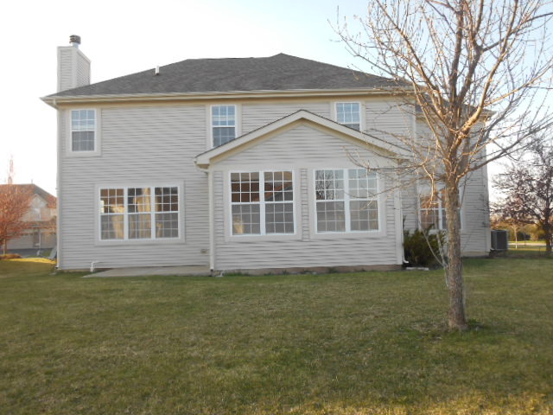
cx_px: 276
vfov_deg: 45.4
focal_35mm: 31
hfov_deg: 58.4
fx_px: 495
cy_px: 208
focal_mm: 5.5
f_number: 3.6
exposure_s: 1/250
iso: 140
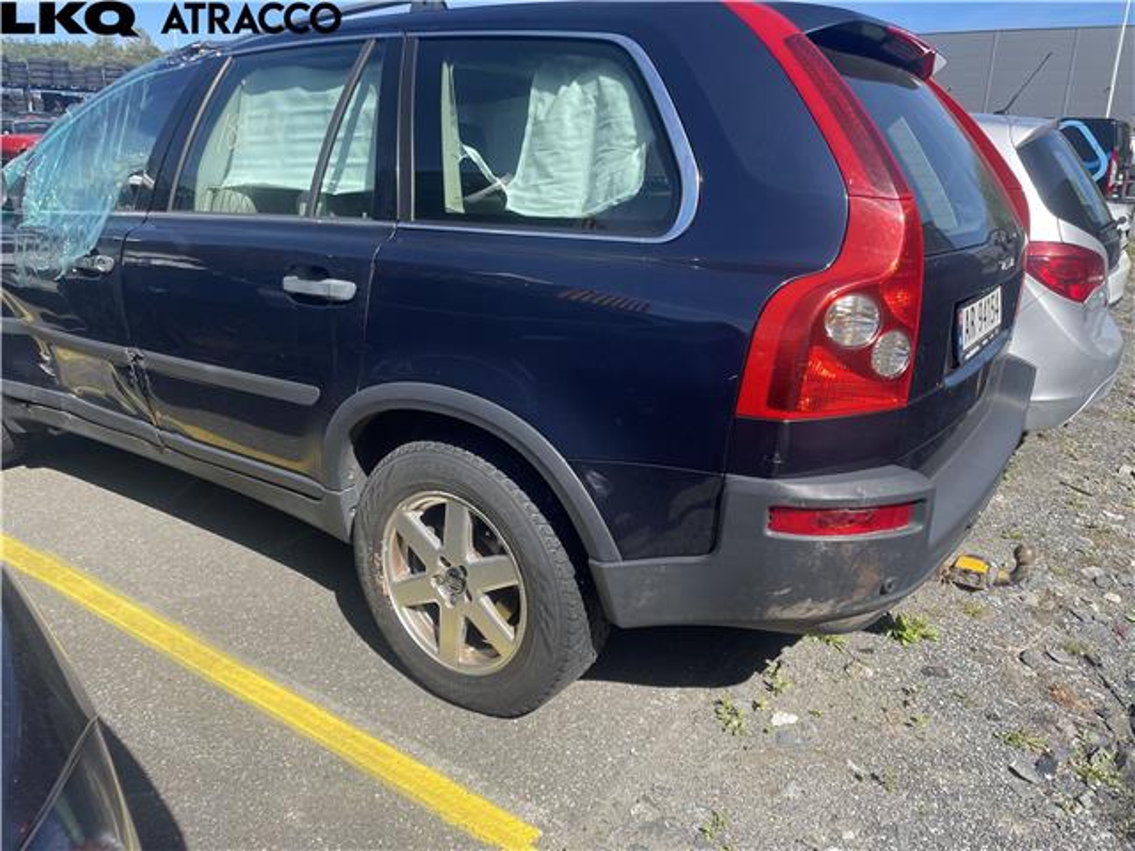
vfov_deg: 53.1
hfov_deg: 67.3
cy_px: 426
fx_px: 852
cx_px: 568
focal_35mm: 26
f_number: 1.6
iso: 32
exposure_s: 1/1855
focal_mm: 4.2
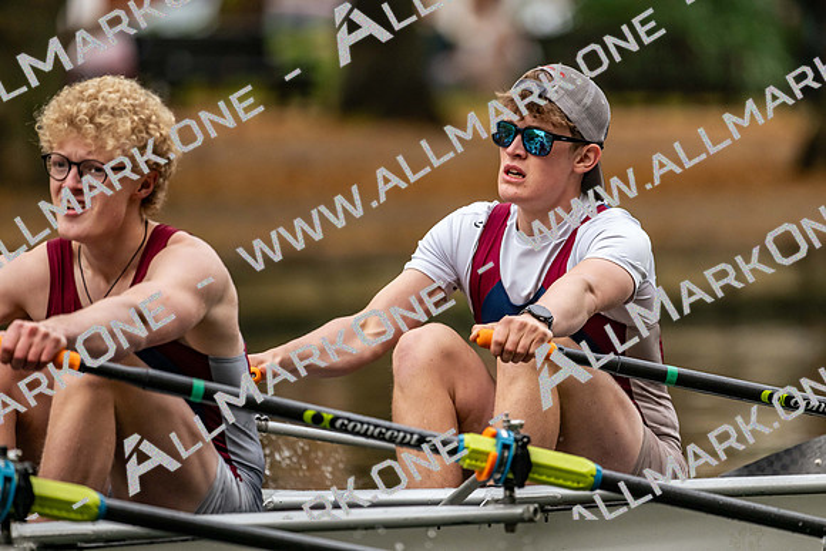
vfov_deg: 3.4
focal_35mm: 400
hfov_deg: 5.2
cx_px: 413
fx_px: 9179
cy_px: 276
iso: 2200
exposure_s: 1/2500
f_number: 4.5
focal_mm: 400
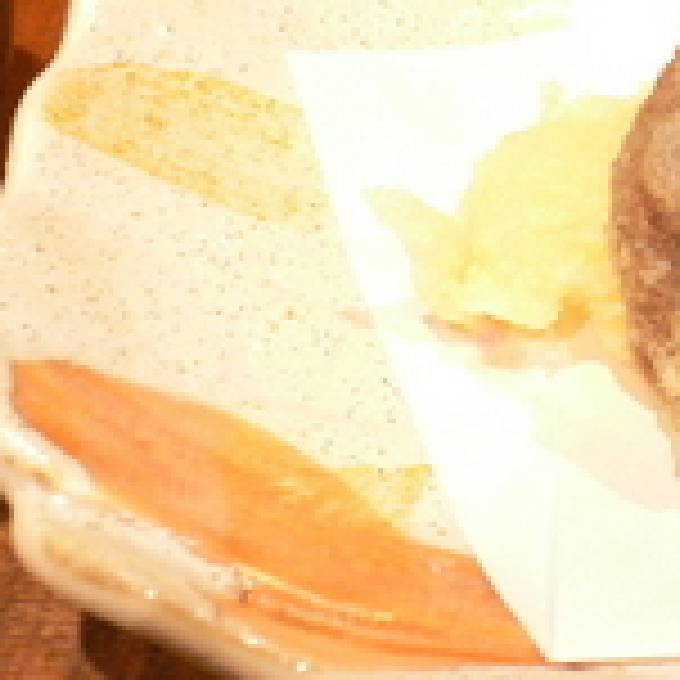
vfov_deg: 20.5
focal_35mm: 82
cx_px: 689
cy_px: 14
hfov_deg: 20.4
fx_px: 1822
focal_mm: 5.8
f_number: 2.8
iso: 200
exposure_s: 1/8
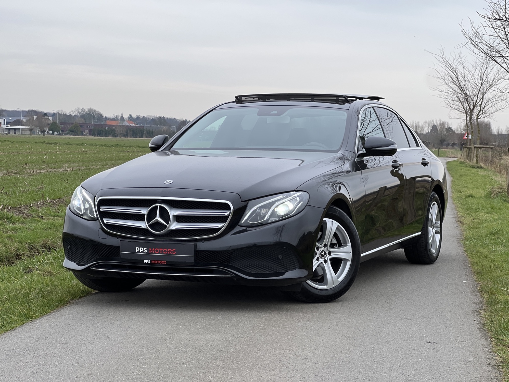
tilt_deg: -2.5
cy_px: 191
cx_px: 254
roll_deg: -2.1
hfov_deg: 25.3
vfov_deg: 19.1
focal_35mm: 77
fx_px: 1132
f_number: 2.8
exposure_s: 1/142
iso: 20
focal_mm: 9
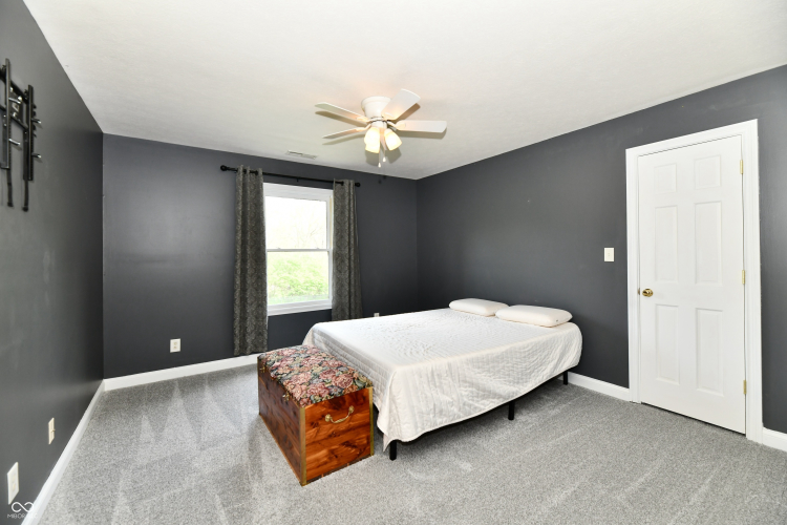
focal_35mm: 14
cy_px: 262
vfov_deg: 81.2
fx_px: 306
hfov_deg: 104.3
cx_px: 394
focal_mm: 14
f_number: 6.3
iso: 640
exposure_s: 1/60
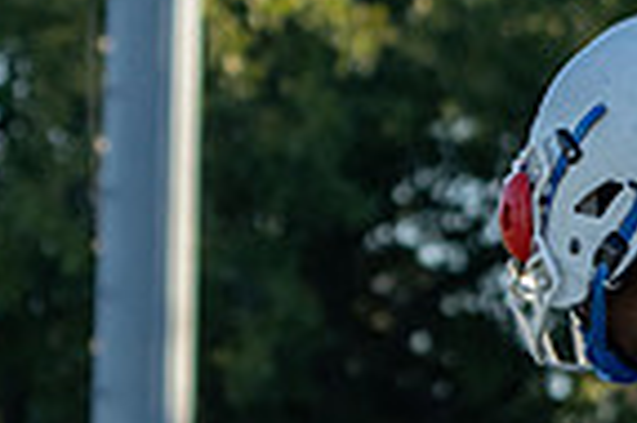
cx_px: 1072
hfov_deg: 3.2
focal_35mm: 651
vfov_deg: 2.1
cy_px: 971
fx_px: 11506
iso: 500
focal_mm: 100
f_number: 5.6
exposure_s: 1/1250
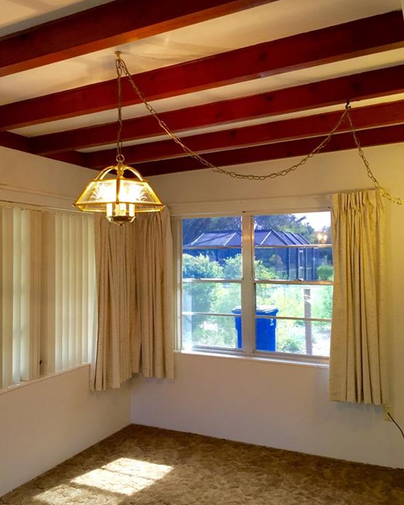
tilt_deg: +1.5
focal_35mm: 31
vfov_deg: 57.2
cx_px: 204
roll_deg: +1.4
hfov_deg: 47.1
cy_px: 245
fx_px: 463
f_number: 2.2
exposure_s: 1/30
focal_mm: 4.15
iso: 32
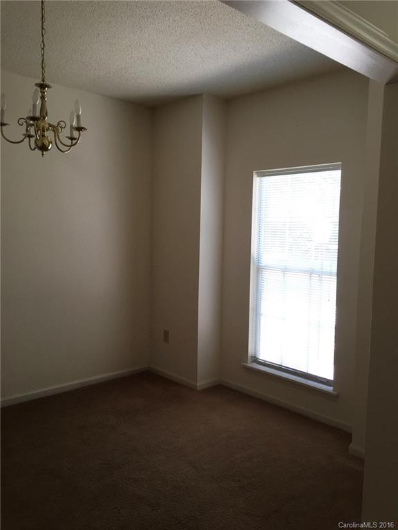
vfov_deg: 61.7
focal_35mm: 29
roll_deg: -1.1
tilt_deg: -4.8
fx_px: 445
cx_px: 199
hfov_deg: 48.2
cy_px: 265
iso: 32
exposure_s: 1/60
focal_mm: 4.15
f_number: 2.2
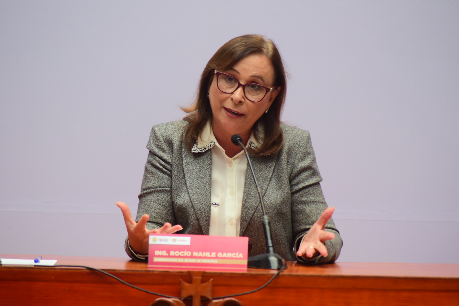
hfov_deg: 6.9
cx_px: 230
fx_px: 3825
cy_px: 153
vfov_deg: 4.6
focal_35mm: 300
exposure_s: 1/400
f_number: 5.6
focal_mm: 300
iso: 1000
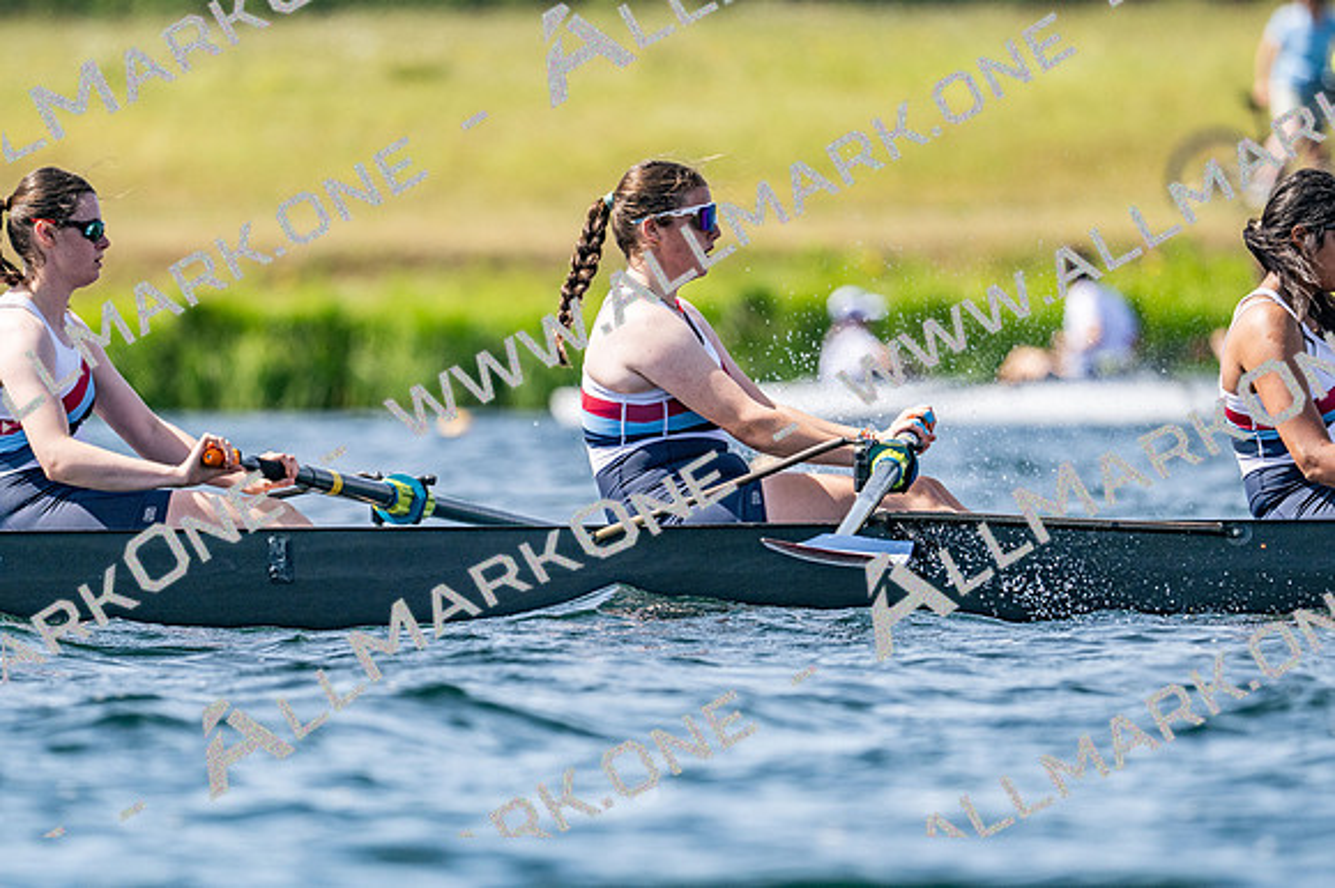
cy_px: 444
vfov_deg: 2.3
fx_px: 22236
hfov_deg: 3.4
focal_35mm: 600
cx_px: 668
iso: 280
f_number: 4.5
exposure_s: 1/2500
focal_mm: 400
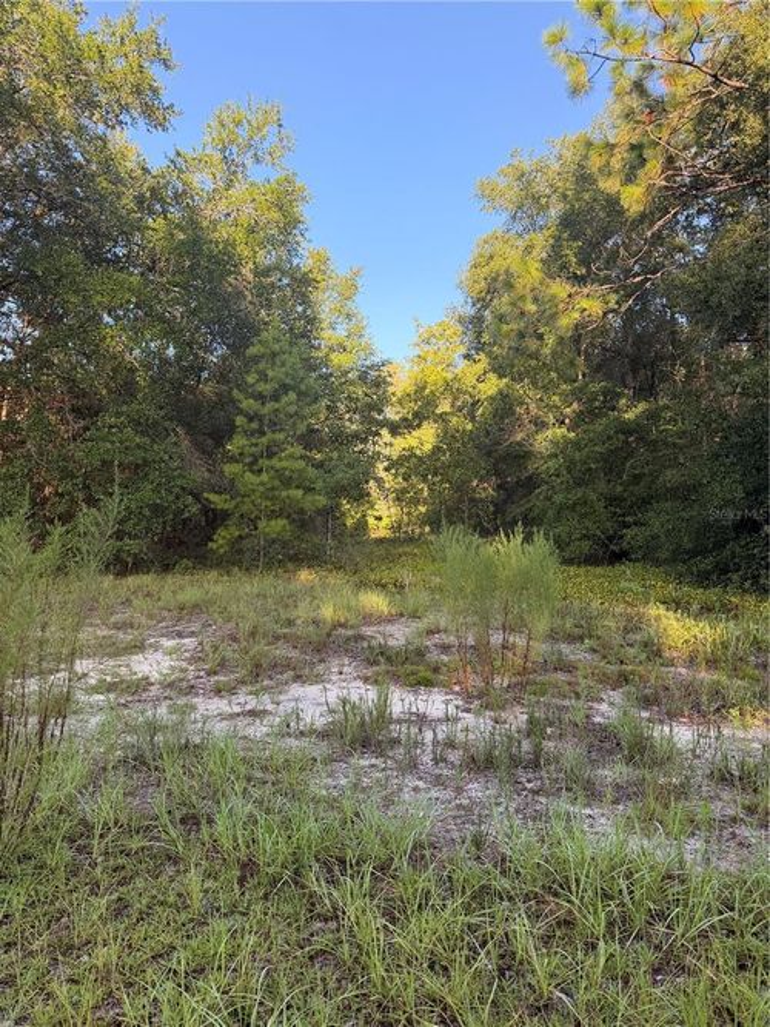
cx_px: 385
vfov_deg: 71.6
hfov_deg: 56.8
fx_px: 712
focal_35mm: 24
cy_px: 514
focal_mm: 6.76
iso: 100
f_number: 1.78
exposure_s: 1/598
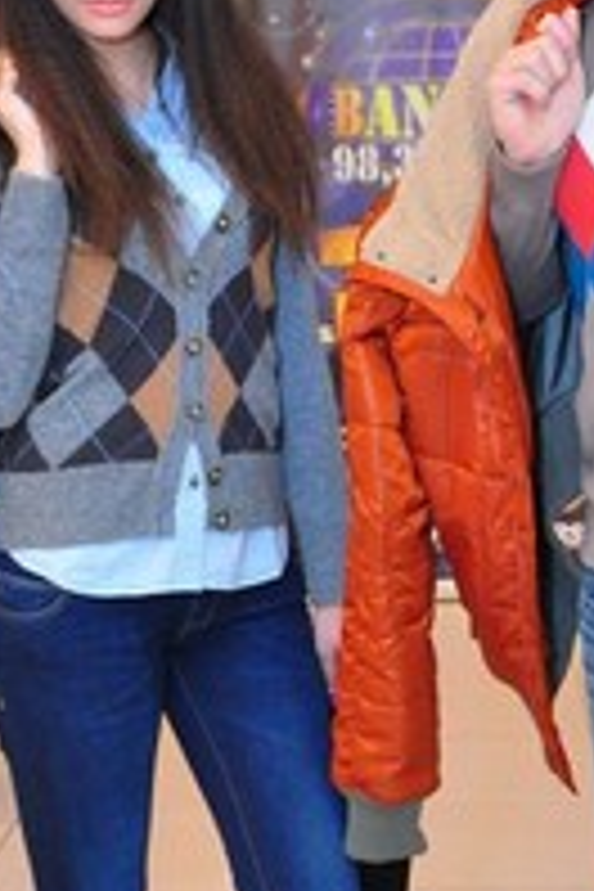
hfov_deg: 13.8
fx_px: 2433
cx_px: 493
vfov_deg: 20.7
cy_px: 621
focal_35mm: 98
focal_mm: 25
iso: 2000
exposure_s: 1/60
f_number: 4.5
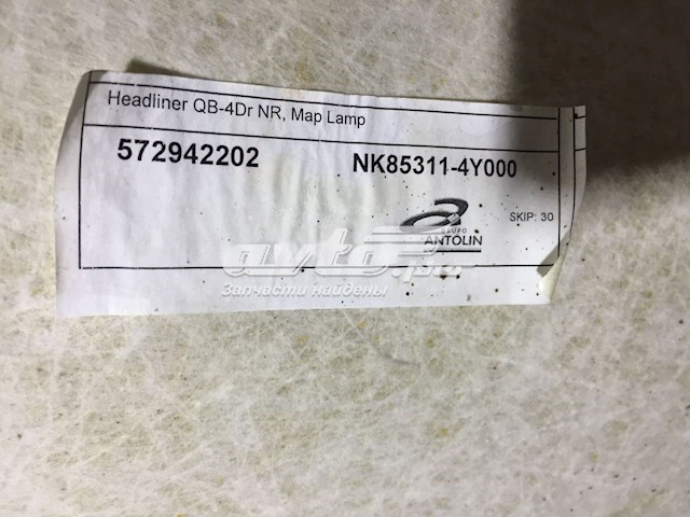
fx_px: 578
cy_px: 258
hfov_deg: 61.7
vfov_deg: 48.2
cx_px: 345
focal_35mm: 29
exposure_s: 1/33
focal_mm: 4.15
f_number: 2.2
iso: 32
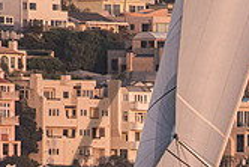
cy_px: 279
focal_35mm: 1364
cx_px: 332
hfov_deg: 1.5
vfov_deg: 1.0
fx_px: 9442
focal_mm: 250
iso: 1600
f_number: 9
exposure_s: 1/160
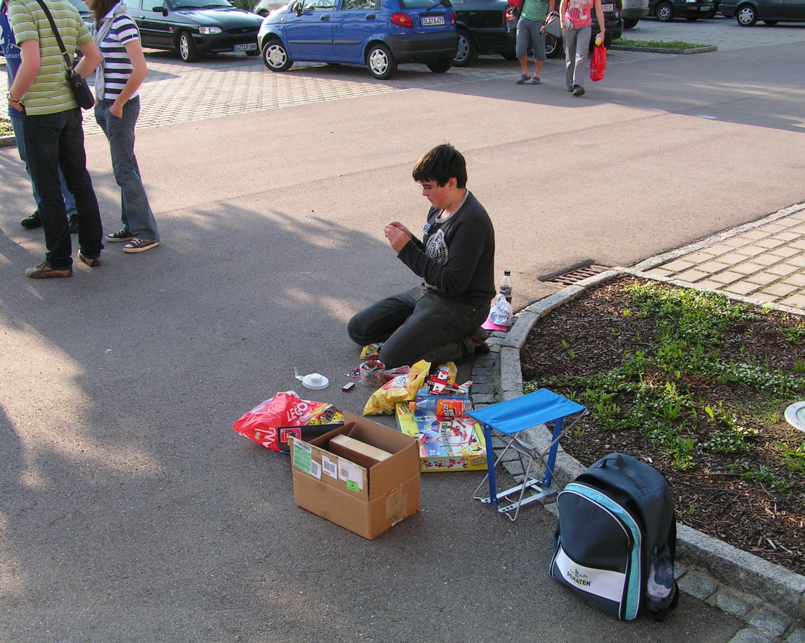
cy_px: 321
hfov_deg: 45.8
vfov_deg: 37.3
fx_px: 953
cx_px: 428
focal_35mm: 40
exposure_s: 1/80
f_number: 5.6
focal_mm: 6.3
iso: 50
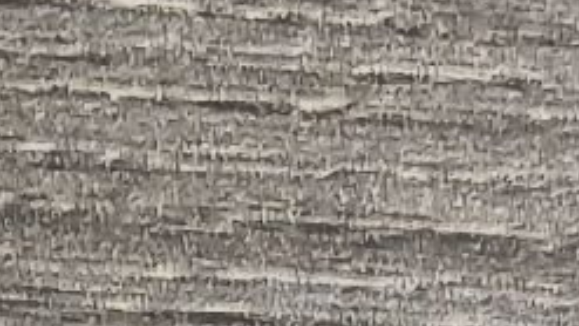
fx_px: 5973
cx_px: 0
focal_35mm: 389
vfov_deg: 2.9
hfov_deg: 5.5
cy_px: 1754
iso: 163
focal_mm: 5.56
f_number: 1.88
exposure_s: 1/100
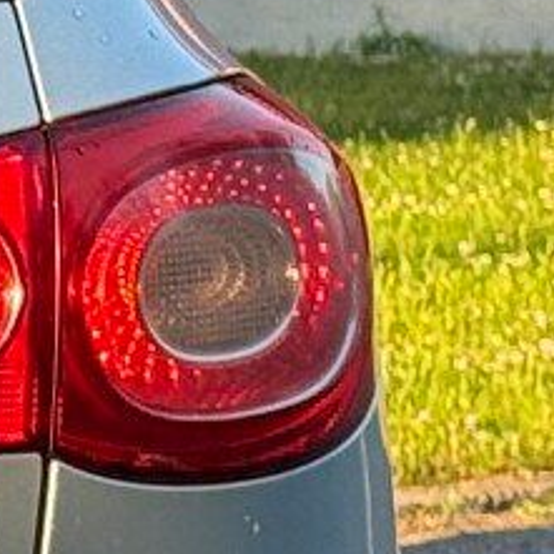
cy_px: 470
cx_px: -1243
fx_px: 6790
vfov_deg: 4.7
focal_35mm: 375
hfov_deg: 4.4
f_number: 1.78
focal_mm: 6.76
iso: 80
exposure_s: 1/561
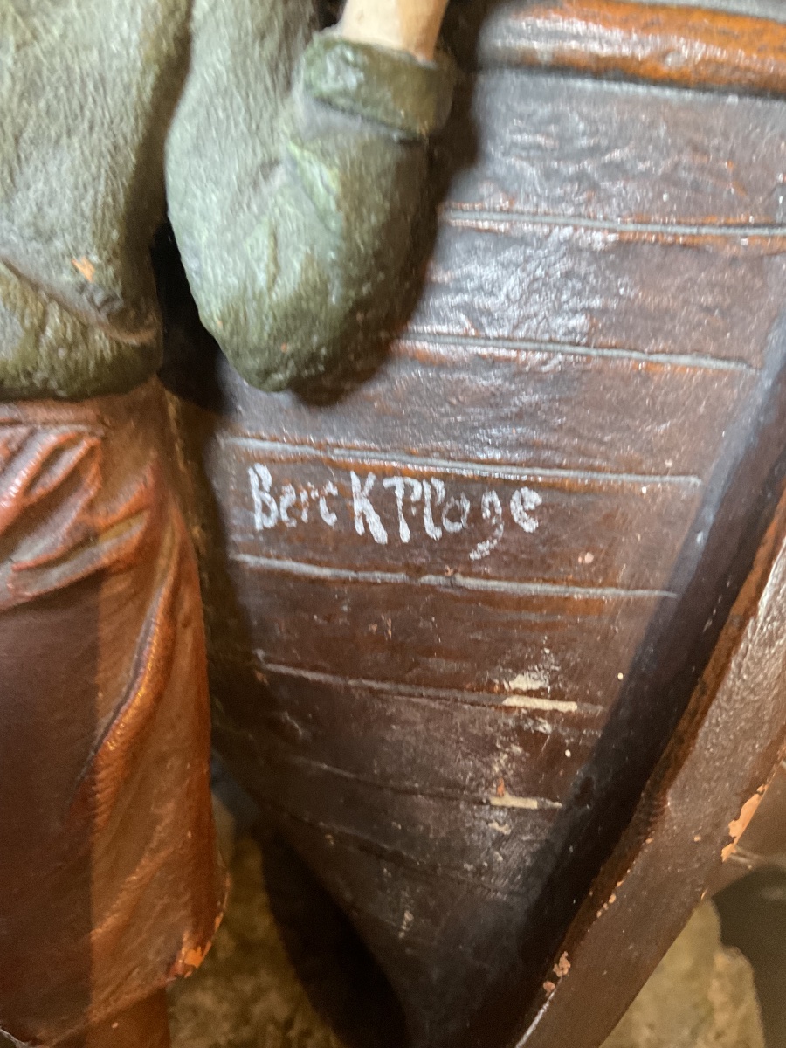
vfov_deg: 61.7
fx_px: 878
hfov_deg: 48.2
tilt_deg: -25.9
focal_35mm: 29
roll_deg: -2.3
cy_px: 524
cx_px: 393
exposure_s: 1/30
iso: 320
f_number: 1.8
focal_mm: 3
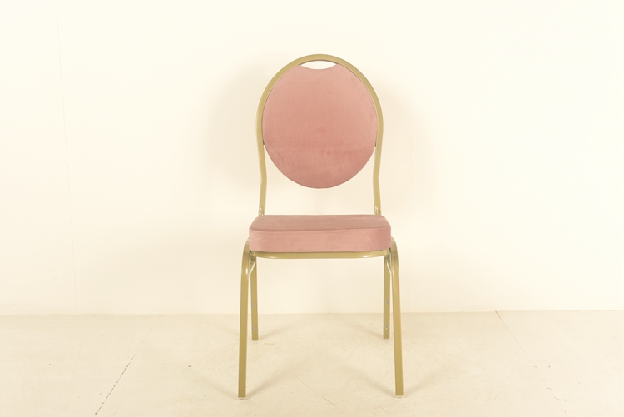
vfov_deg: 28.1
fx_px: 832
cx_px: 312
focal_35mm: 48
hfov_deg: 41.1
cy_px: 208
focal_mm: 48
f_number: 11
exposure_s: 1/125
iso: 100
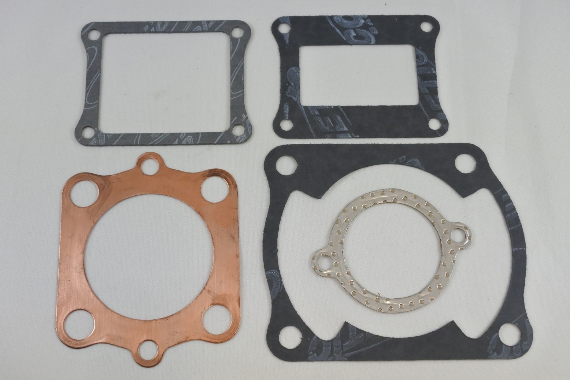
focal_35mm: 36
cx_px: 285
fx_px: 570
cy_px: 190
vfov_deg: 36.9
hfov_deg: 53.1
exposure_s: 1/250
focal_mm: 13.7
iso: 400
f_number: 4
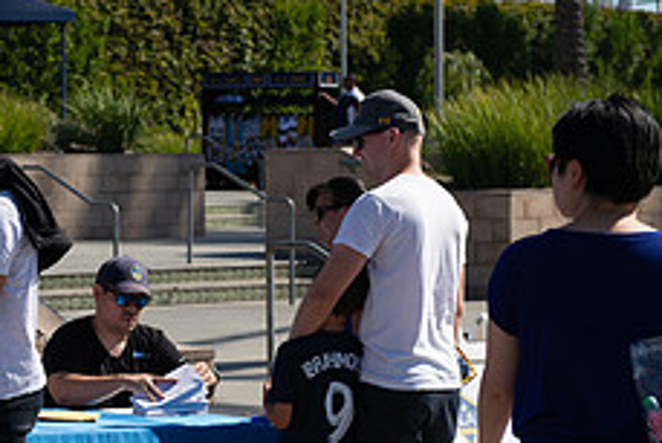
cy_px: 277
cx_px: 0
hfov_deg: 14.5
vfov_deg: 9.9
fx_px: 2558
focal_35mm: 139
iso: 200
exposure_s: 1/2500
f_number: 4
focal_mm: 55
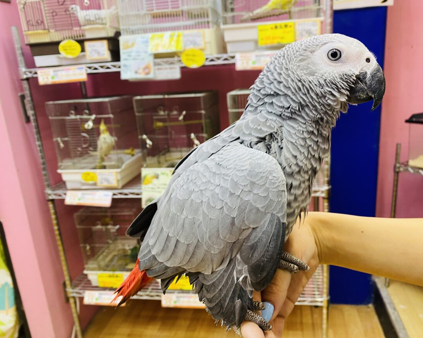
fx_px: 350
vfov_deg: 51.5
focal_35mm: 28
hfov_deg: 62.2
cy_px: 170
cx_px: 220
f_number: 1.8
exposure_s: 1/50
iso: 64
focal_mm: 4.25
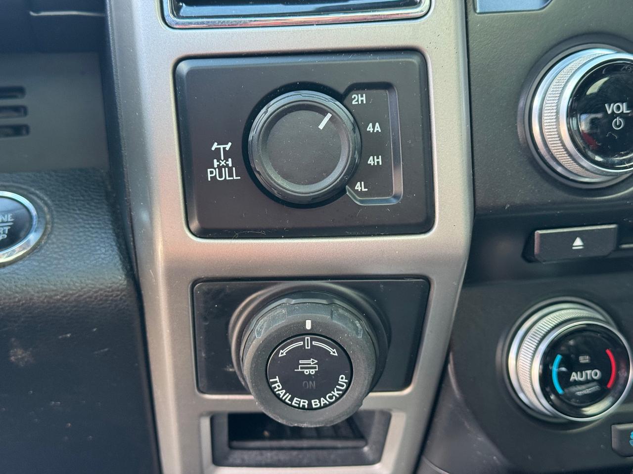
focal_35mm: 48
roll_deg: +0.2
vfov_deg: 30.3
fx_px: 878
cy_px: 237
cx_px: 316
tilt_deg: -21.4
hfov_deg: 39.7
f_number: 1.78
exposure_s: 1/60
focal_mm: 6.76
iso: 125
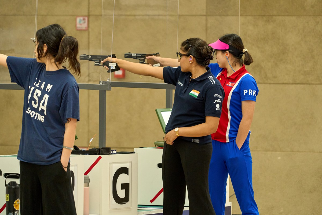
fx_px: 3050
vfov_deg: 4.0
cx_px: 161
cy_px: 108
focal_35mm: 341
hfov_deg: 6.0
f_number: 6.3
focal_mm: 341
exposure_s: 1/400
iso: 3200
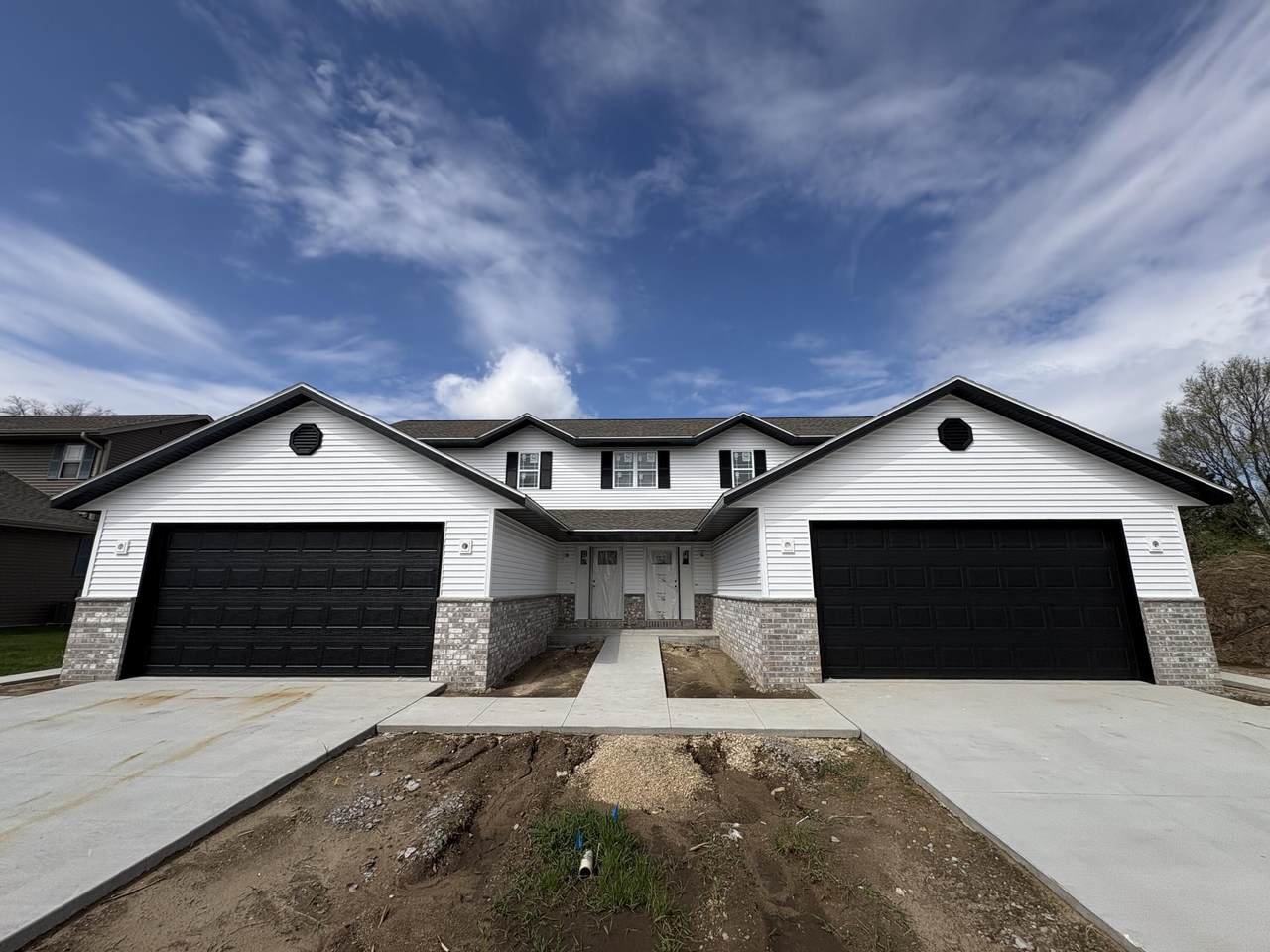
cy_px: 476
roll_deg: +0.2
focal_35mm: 14
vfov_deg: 85.7
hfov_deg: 102.1
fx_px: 514
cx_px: 635
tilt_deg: +13.0
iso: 50
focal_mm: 2.22
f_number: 2.2
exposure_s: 1/3247
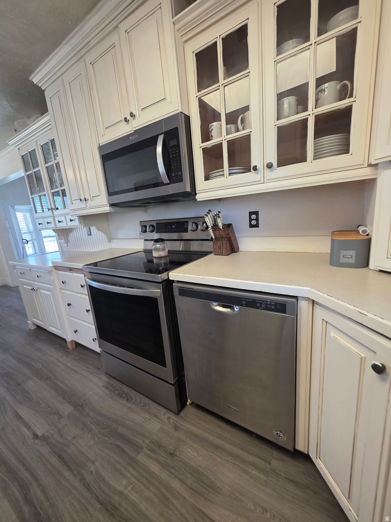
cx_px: 196
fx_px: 196
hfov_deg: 89.9
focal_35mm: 13
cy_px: 261
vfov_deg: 106.2
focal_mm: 2.2
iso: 200
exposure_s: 1/120
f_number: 1.9
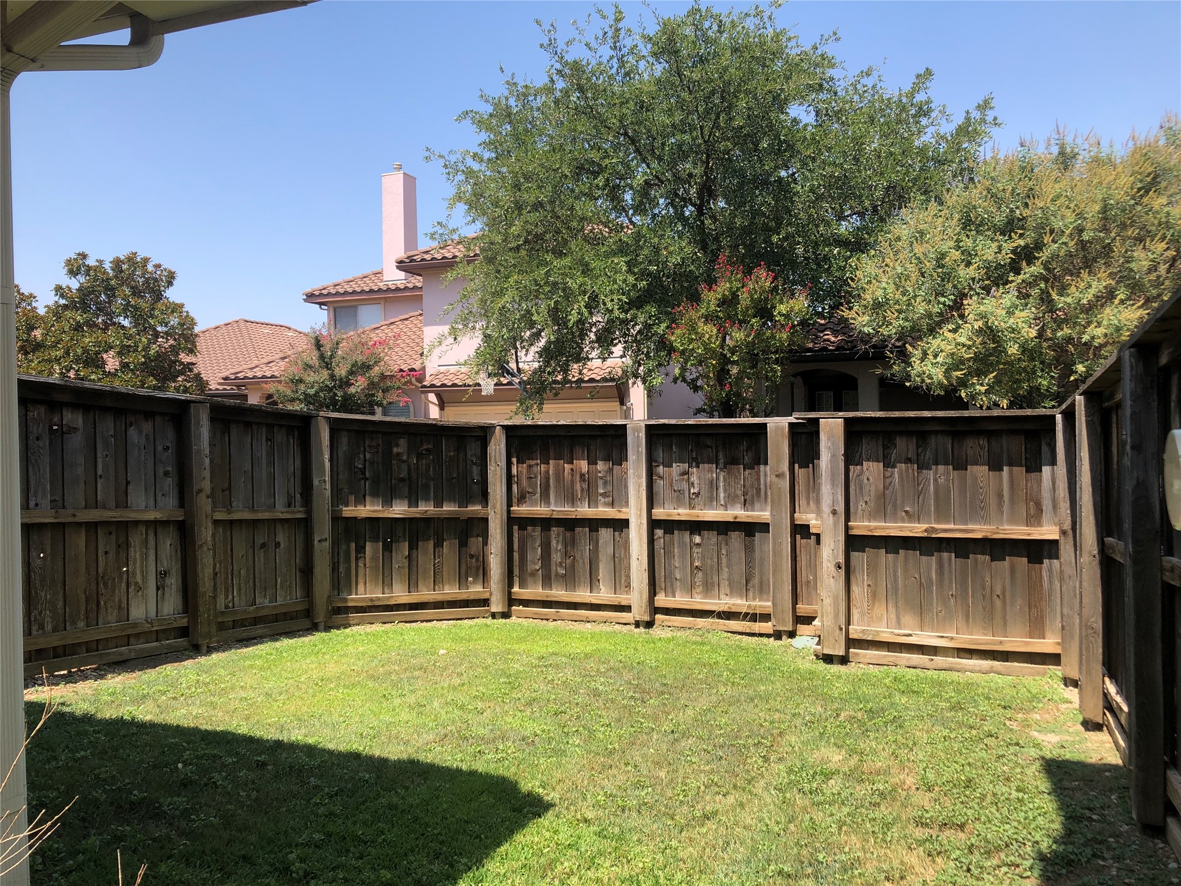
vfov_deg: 49.7
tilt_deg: +0.5
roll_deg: +0.2
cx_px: 590
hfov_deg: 63.4
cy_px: 443
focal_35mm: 28
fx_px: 955
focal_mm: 3.99
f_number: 1.8
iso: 20
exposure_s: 1/1000
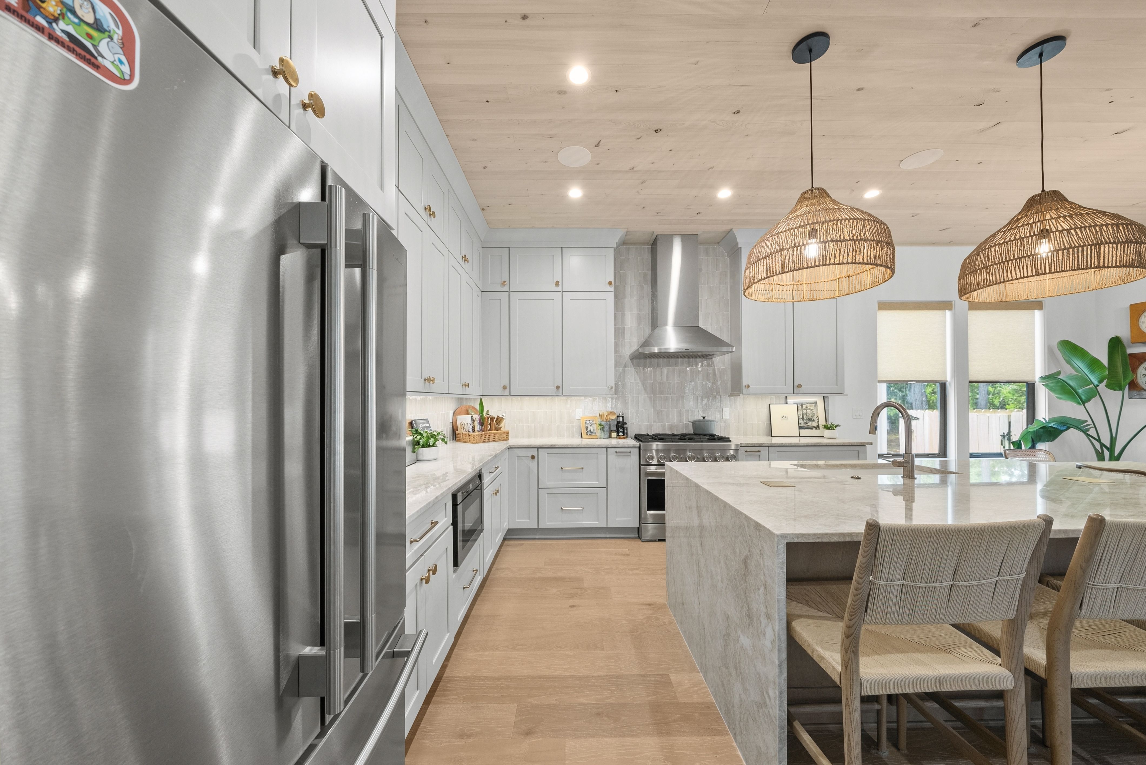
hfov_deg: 112.6
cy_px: 382
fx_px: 382
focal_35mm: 12
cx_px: 573
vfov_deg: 90.1
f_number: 7.1
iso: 800
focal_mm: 12
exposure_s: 1/4
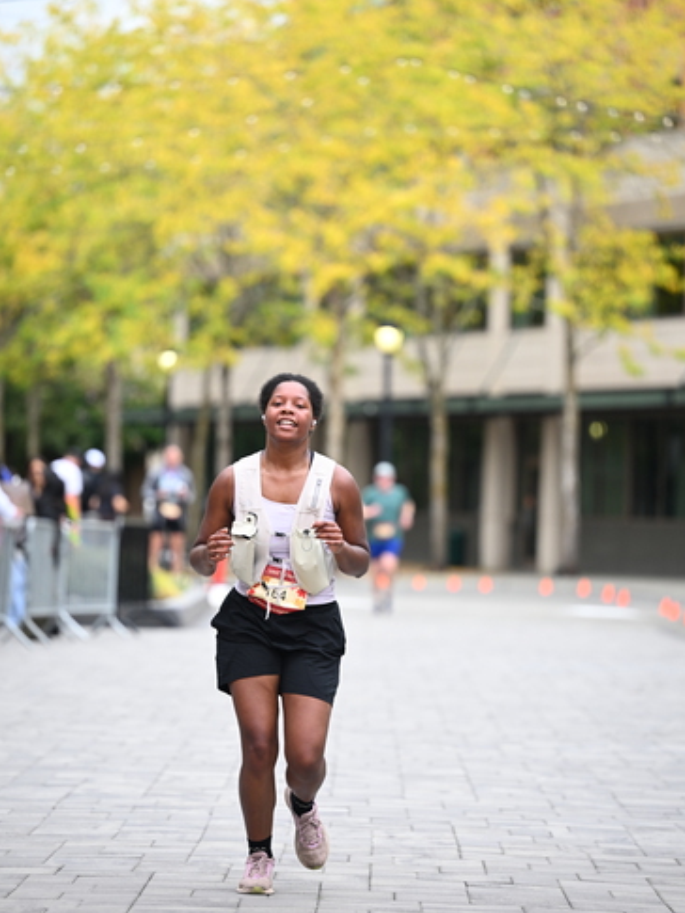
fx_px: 4167
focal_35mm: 158
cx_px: 343
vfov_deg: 12.5
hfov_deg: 9.4
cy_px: 450
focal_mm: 145
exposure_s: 1/1600
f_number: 2.8
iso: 640
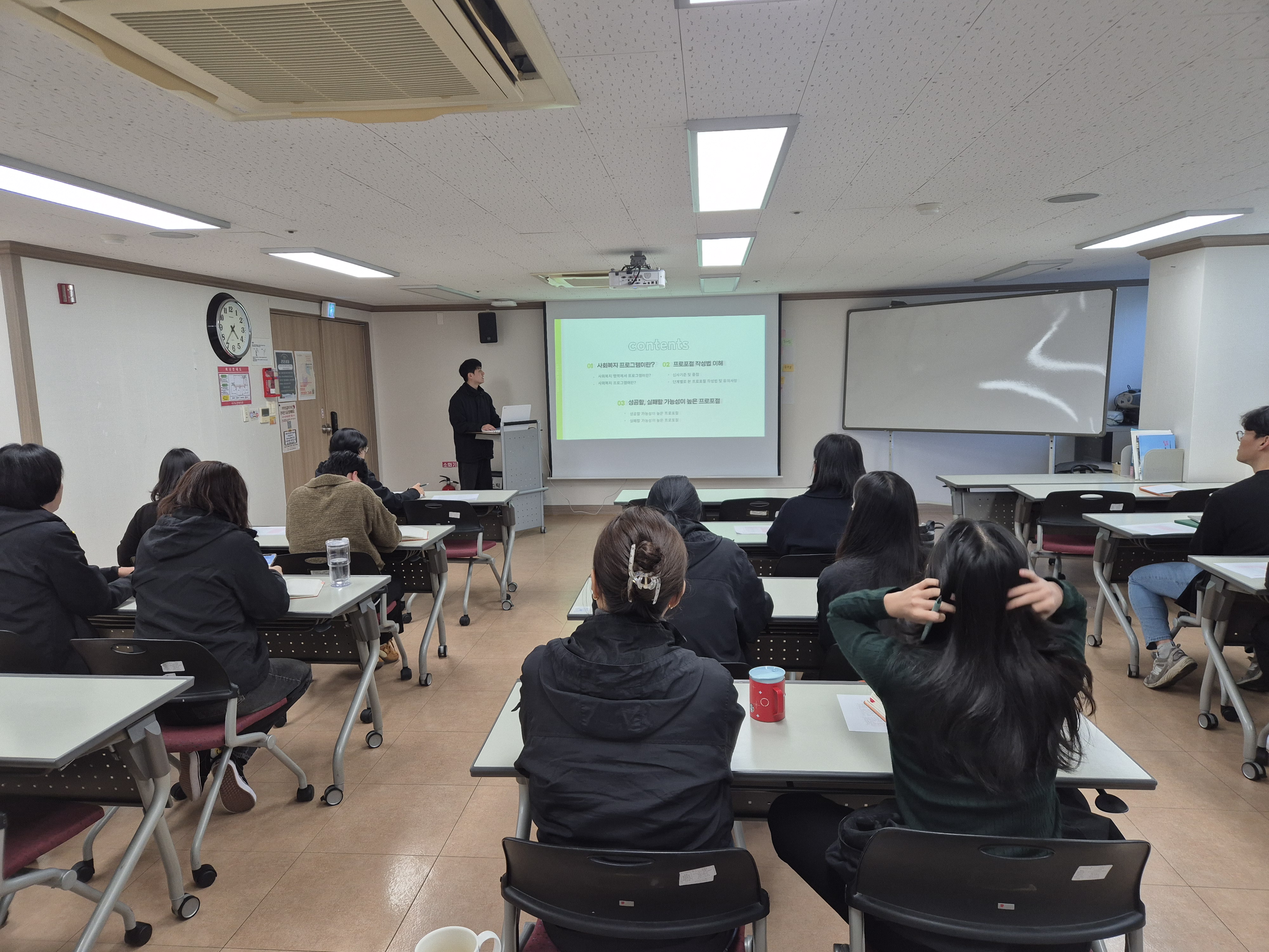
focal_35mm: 23
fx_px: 843
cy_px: 476
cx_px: 634
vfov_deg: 58.9
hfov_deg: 73.9
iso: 125
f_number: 1.8
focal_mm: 5.4
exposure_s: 1/120
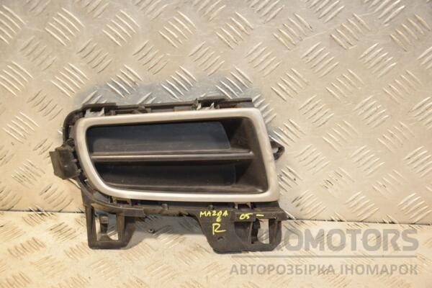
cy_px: 144
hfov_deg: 28.1
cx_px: 216
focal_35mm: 72
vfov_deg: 18.9
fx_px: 864
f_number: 4.8
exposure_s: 1/200
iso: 800
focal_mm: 48
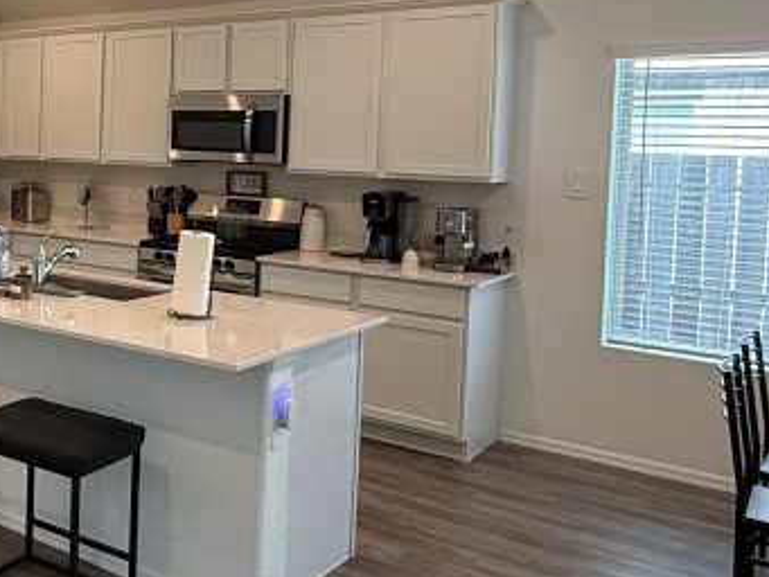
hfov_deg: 38.1
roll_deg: -1.1
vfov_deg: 33.9
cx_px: -52
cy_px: 167
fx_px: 933
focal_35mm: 42
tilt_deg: -2.5
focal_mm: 2.22
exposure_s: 1/120
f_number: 2.2
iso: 200
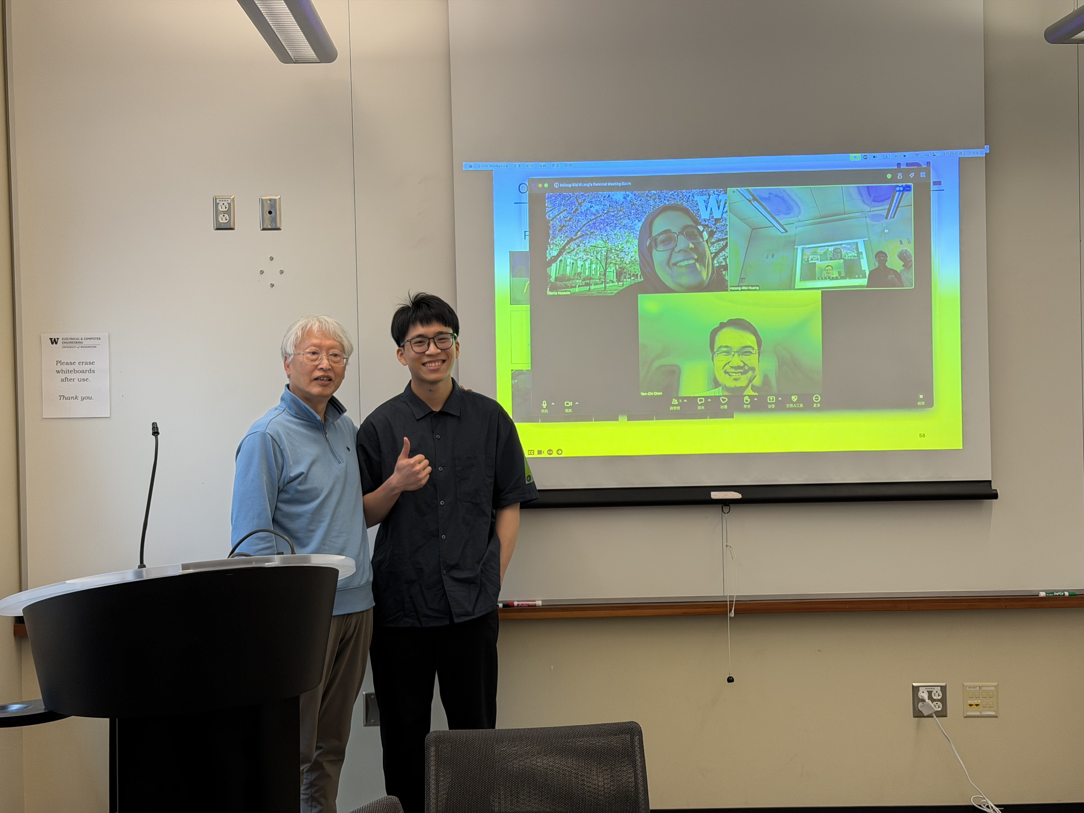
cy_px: 406
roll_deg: +1.9
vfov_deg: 30.3
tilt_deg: -2.1
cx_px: 542
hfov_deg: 39.7
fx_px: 1503
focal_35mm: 48
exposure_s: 1/60
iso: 50
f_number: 1.78
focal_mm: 6.76
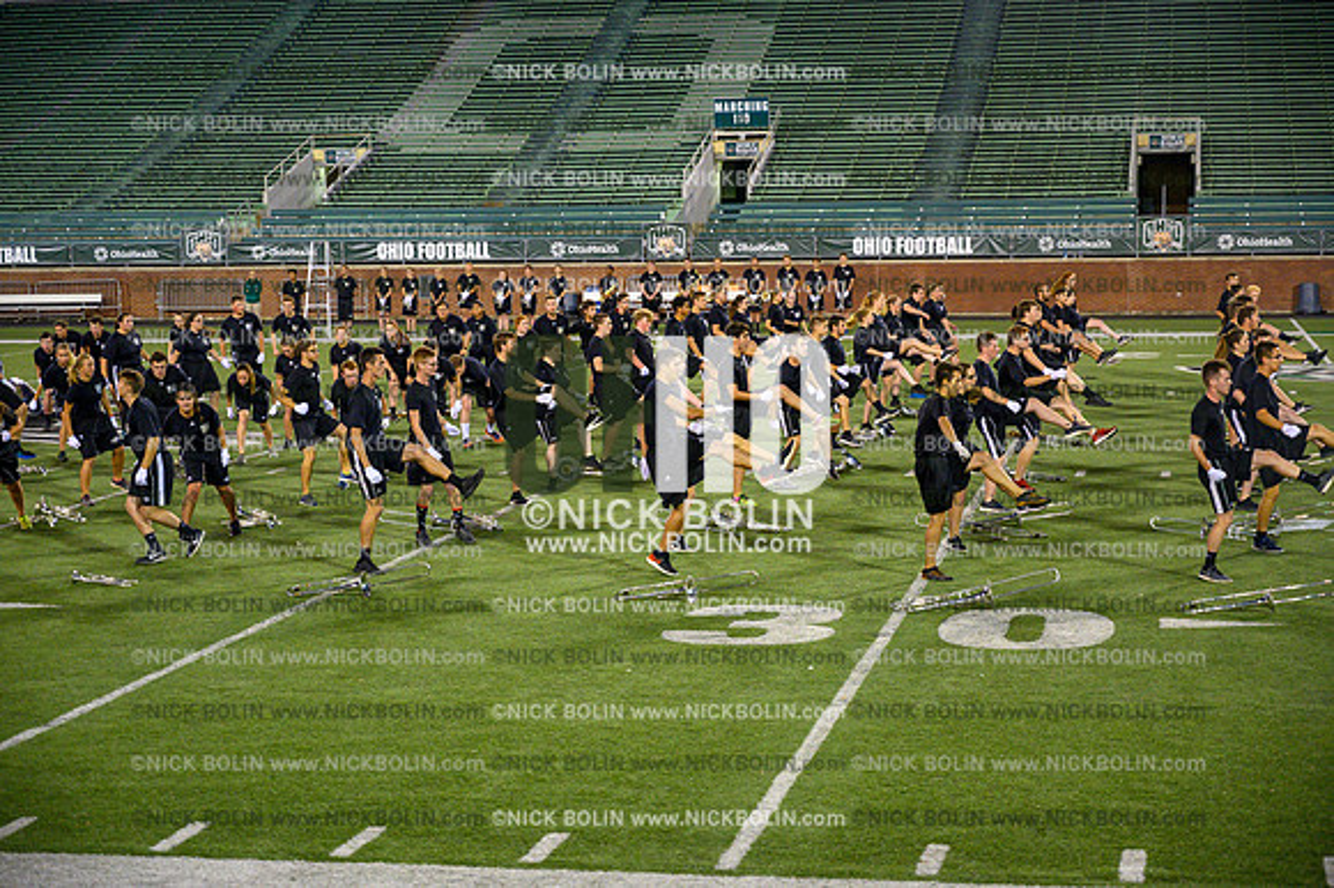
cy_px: 444
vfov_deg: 19.4
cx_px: 667
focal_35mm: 70
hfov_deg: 28.9
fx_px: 2592
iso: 4000
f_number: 4
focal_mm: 70
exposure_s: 1/1000
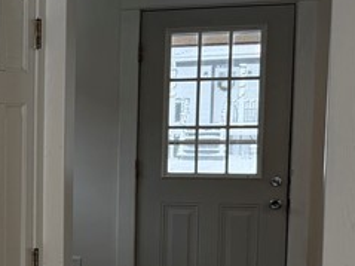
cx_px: -123
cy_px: 217
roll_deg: +0.9
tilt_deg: -7.4
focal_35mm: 103
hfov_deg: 17.7
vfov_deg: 14.3
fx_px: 1056
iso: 64
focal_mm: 6.76
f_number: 1.78
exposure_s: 1/164
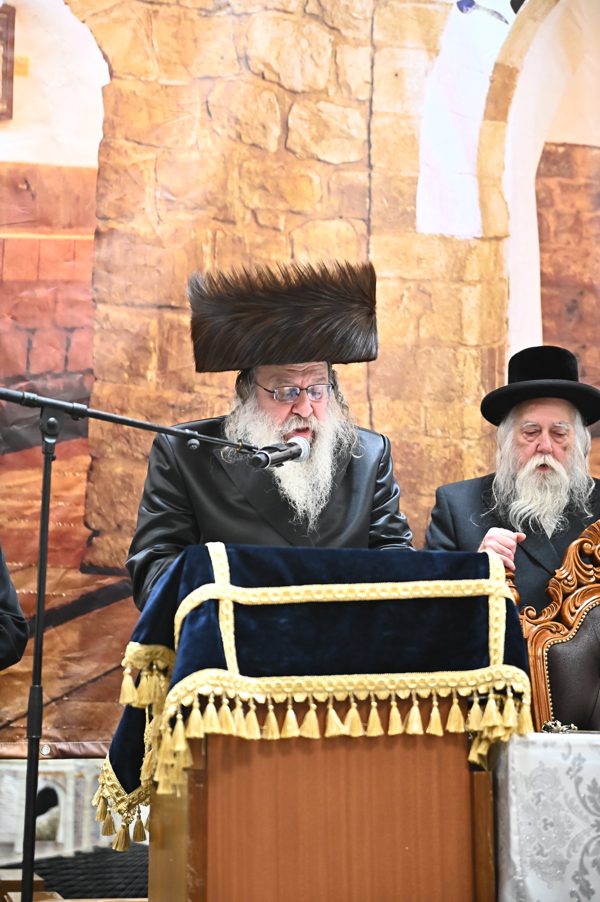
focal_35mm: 70
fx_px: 1751
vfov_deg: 28.9
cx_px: 300
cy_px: 451
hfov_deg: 19.4
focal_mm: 70
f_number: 2.8
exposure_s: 1/200
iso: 3200
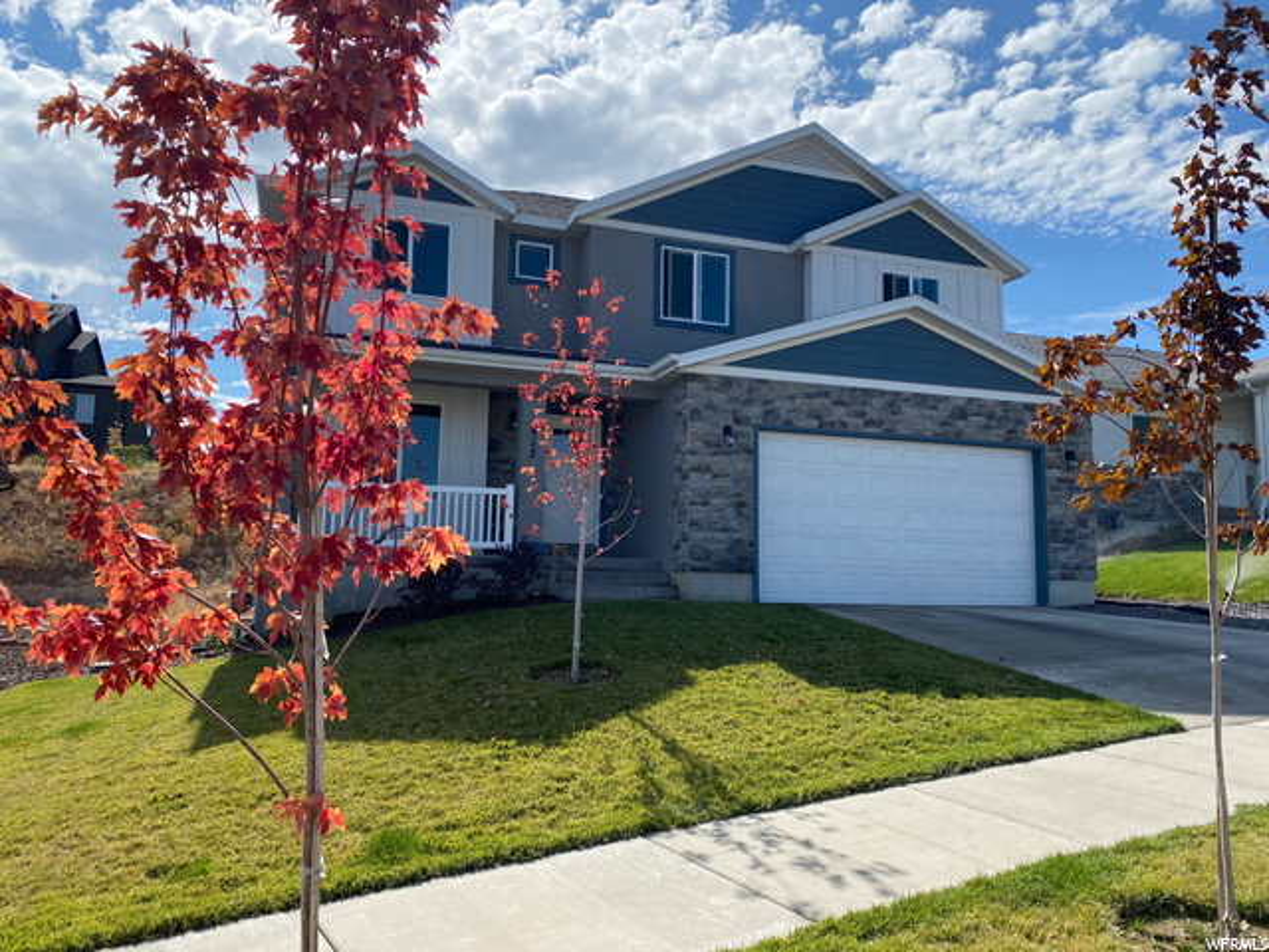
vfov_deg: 53.1
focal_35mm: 26
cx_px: 634
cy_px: 476
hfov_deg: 67.3
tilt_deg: +7.0
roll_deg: -1.4
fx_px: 953
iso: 32
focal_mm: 4.25
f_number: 1.8
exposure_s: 1/3040
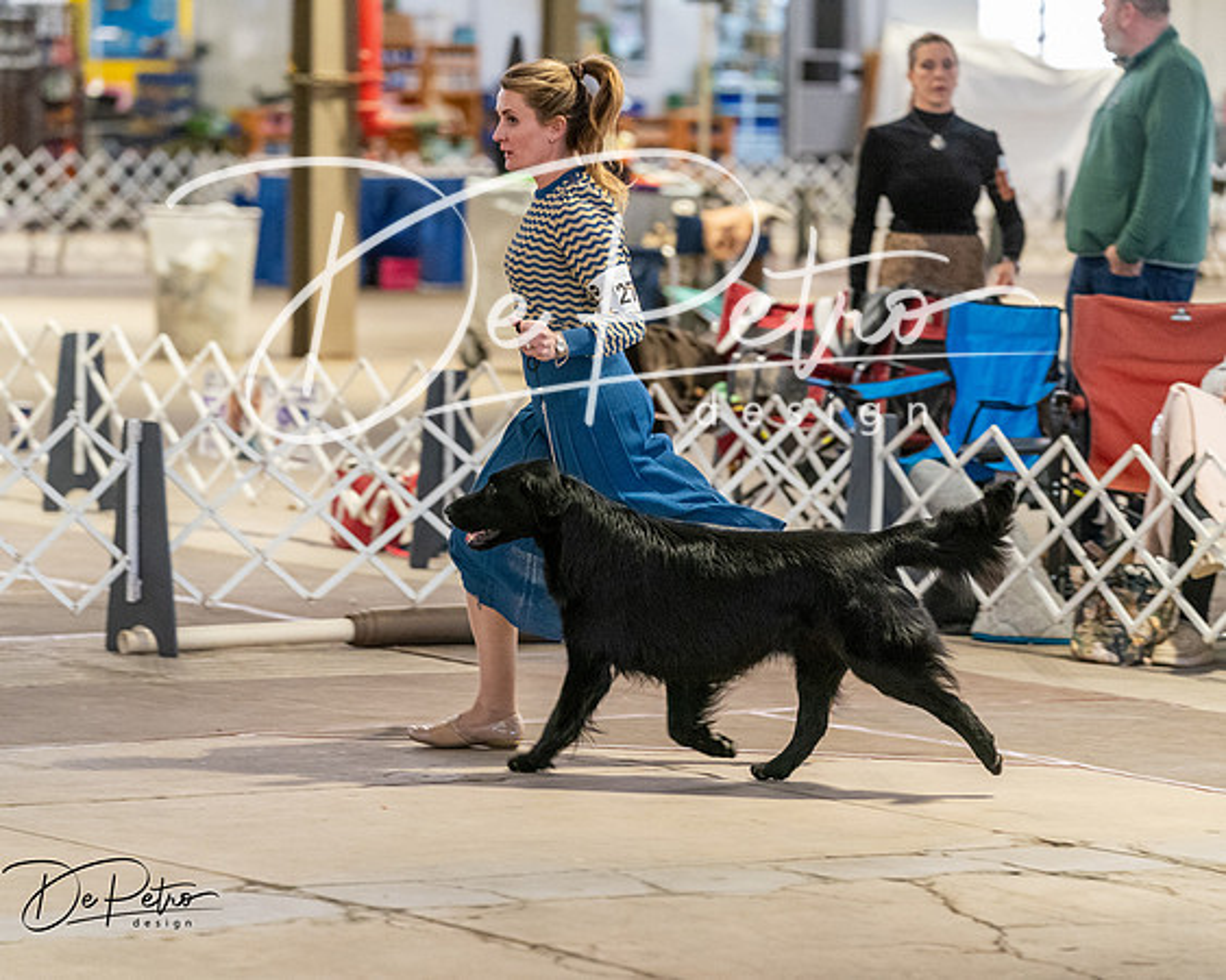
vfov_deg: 8.4
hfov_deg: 10.5
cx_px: 613
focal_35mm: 185
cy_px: 490
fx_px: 6699
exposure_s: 1/250
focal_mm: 164
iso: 6400
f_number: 3.5
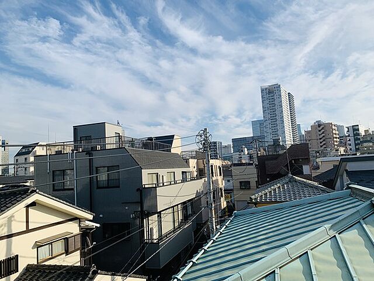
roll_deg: +3.1
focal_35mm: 26
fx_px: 281
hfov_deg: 67.3
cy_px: 140
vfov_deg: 53.1
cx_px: 187
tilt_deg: +7.1
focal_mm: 4.25
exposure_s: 1/2994
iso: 25
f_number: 1.8
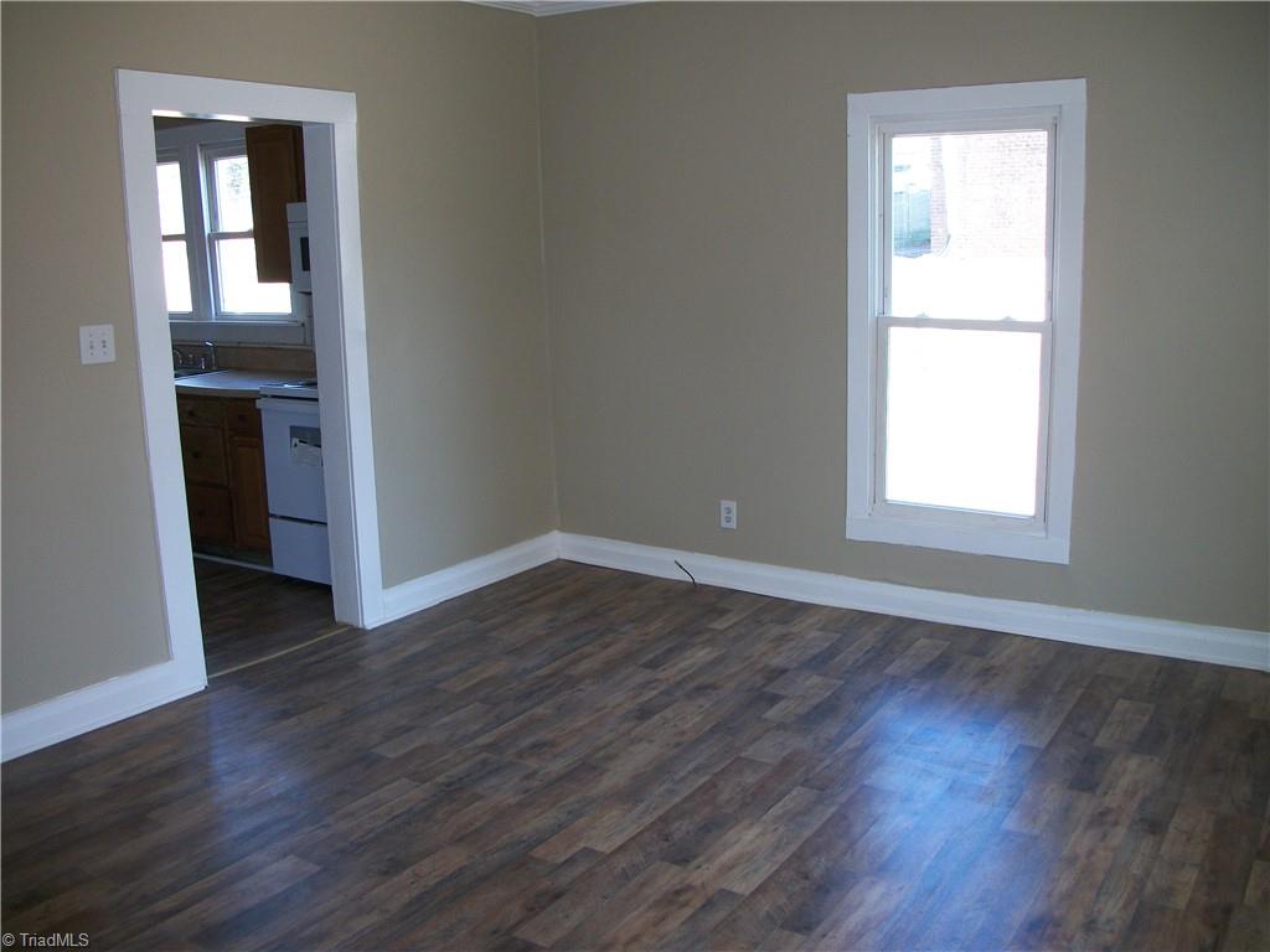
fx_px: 1174
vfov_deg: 44.2
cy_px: 476
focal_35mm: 32
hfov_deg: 56.8
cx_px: 635
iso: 80
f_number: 2.9
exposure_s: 1/50
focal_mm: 5.7
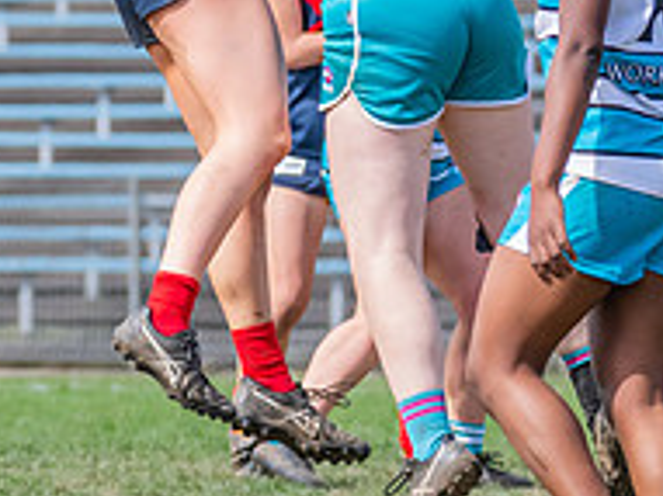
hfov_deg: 1.6
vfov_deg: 1.2
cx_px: 242
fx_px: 24175
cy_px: 98
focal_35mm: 1263
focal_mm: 260
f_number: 7.1
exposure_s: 1/1600
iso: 800
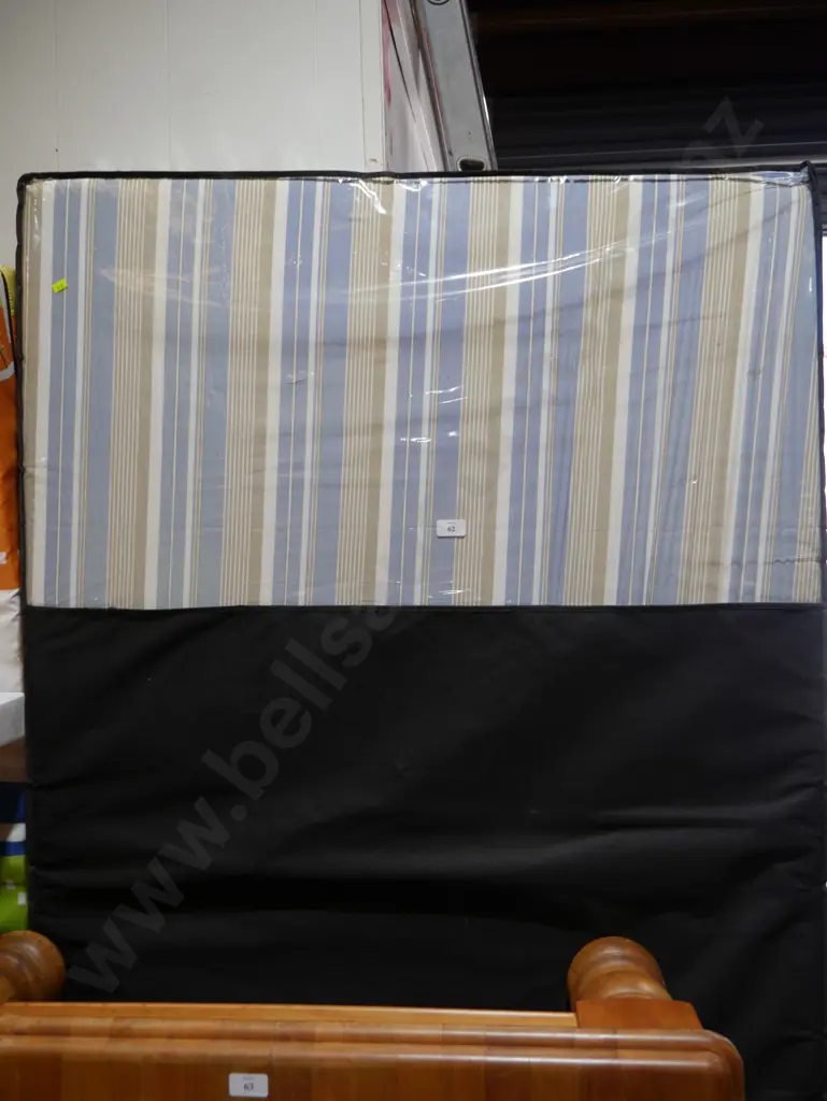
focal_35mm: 32
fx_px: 1018
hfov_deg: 44.2
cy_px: 550
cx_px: 414
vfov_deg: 56.8
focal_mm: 16
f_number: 3.6
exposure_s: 1/100
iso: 200
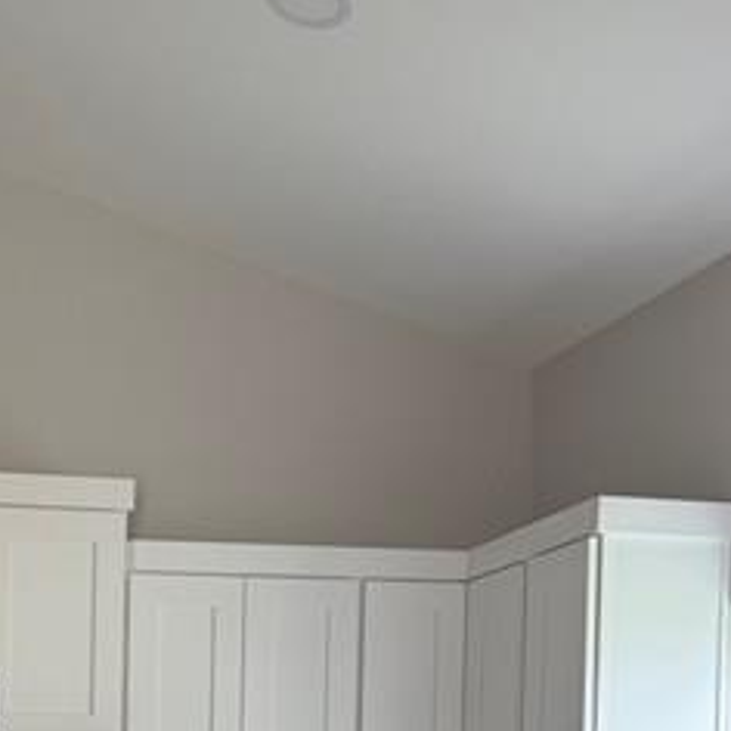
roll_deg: -1.3
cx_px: -12
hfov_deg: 23.8
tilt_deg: -1.5
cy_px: 889
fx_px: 1649
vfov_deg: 22.9
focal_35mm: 69
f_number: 1.78
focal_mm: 6.76
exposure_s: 1/84
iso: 200
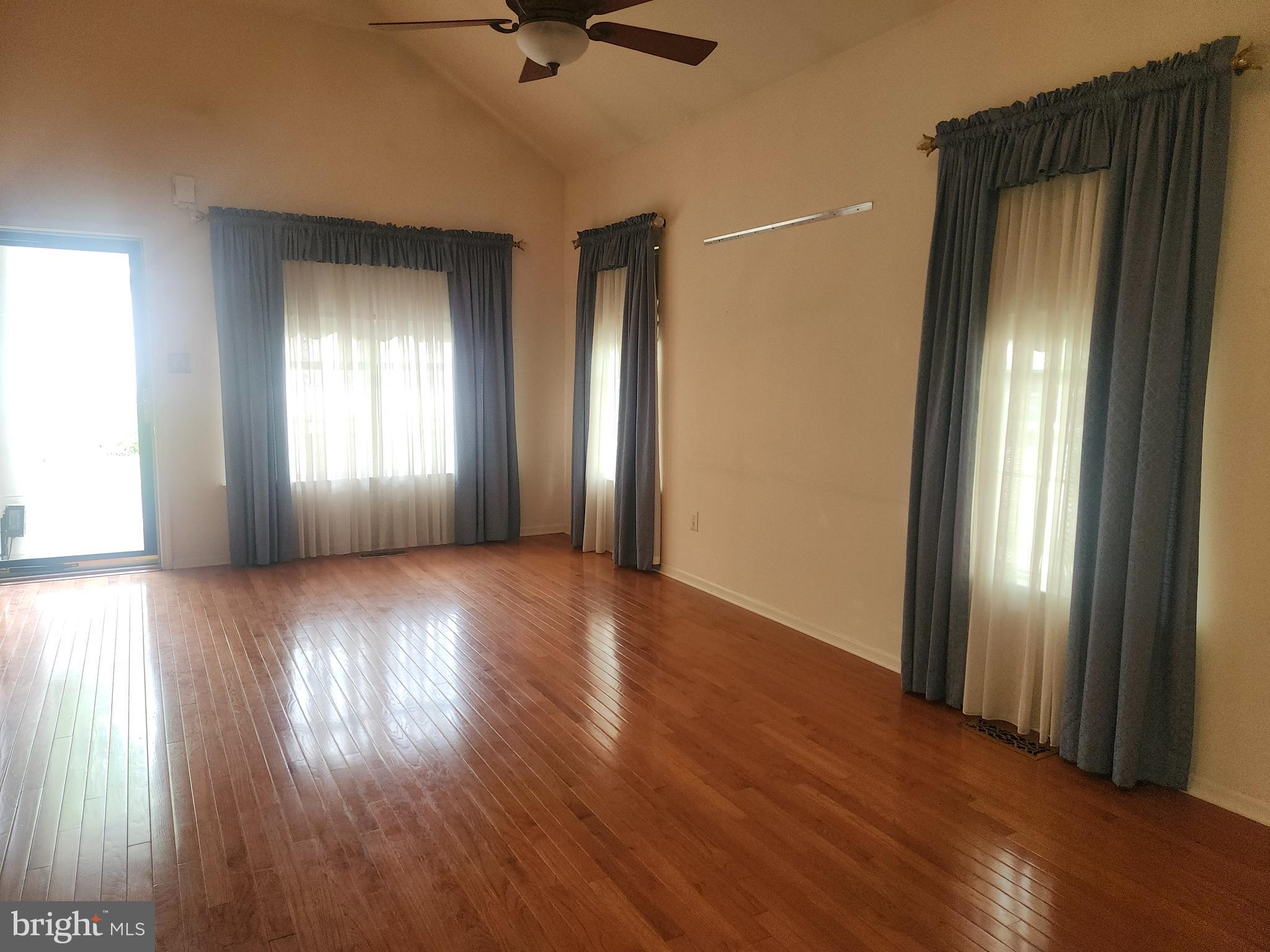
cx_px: 635
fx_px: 844
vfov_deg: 58.9
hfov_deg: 73.9
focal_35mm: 23
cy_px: 476
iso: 100
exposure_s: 1/40
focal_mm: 5.54
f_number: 1.8
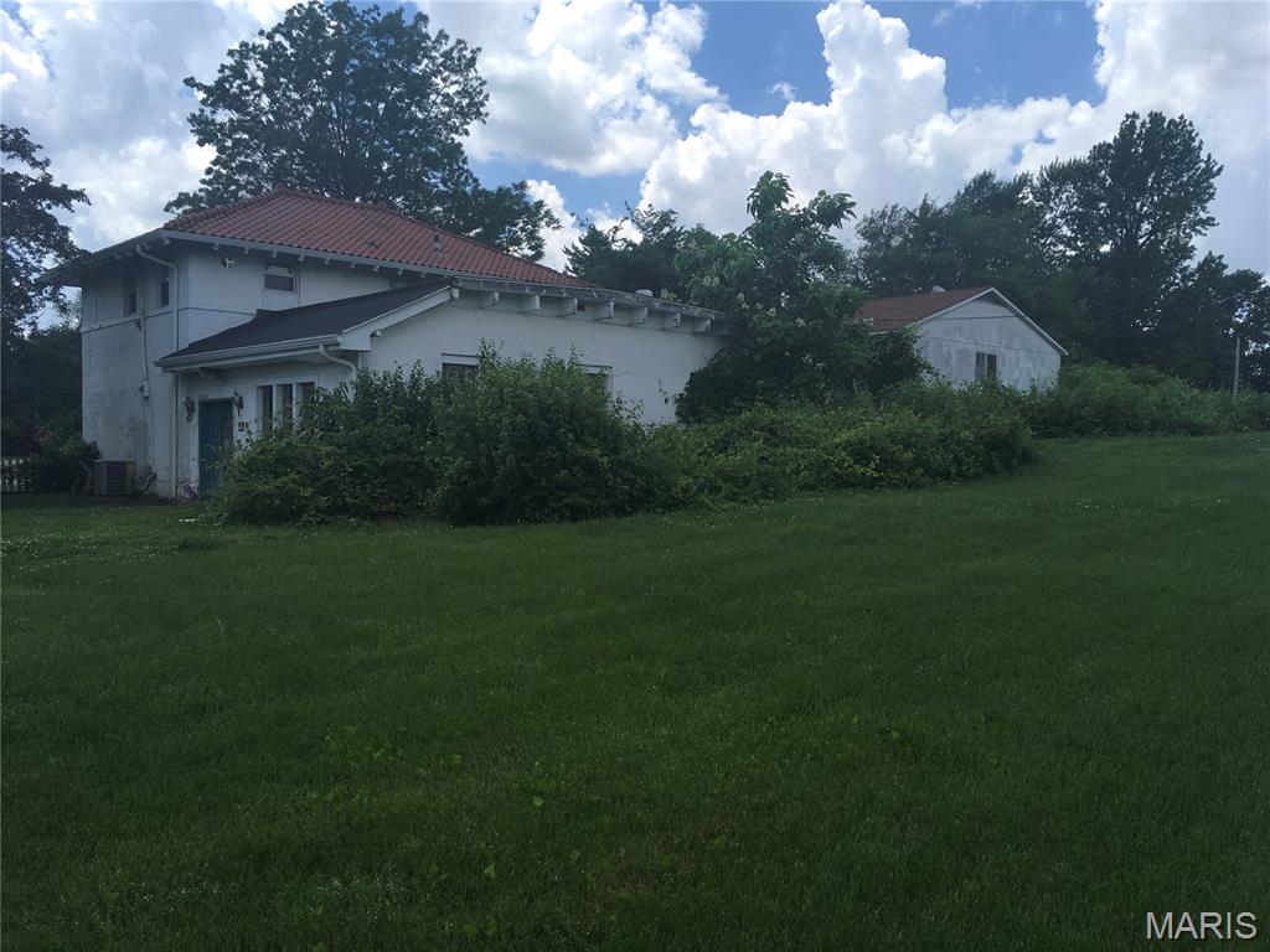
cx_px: 635
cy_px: 476
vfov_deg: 48.2
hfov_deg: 61.7
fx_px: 1064
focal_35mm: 29
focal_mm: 4.15
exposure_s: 1/1399
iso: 25
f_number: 2.2
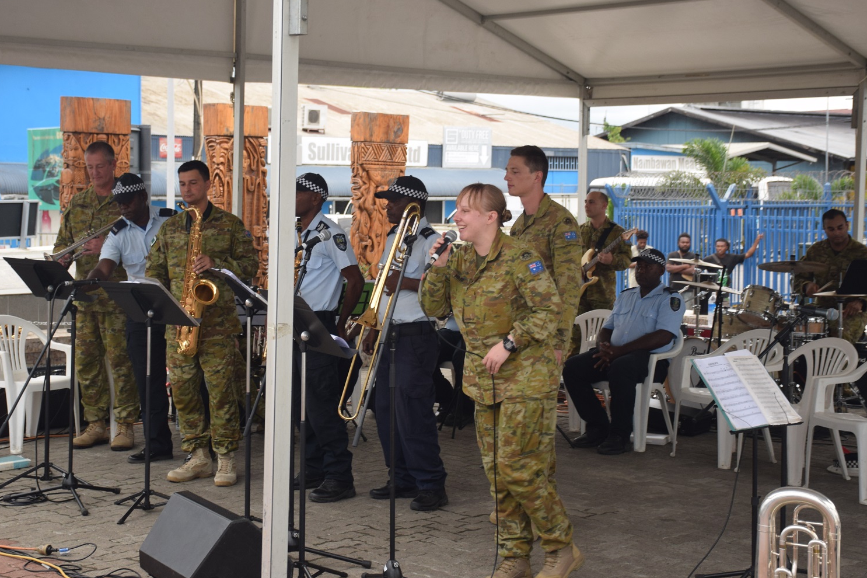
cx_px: 379
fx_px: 1531
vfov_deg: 21.4
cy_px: 269
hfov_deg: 31.6
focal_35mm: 64
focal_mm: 35
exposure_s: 1/80
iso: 400
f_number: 4.5
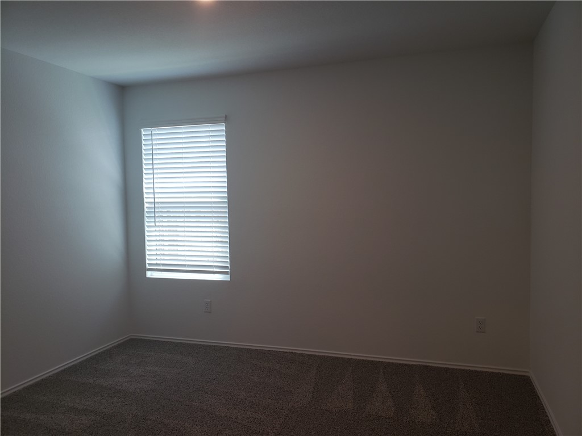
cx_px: 291
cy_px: 218
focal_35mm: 26
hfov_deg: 67.3
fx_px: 437
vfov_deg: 53.1
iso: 64
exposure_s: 1/60
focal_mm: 4.3
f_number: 2.4
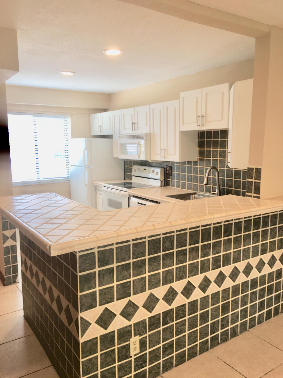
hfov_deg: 48.2
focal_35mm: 29
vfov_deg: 61.7
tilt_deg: -5.5
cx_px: 142
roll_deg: +0.3
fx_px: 316
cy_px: 189
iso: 25
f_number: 2.2
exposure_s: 1/30
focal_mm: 4.15
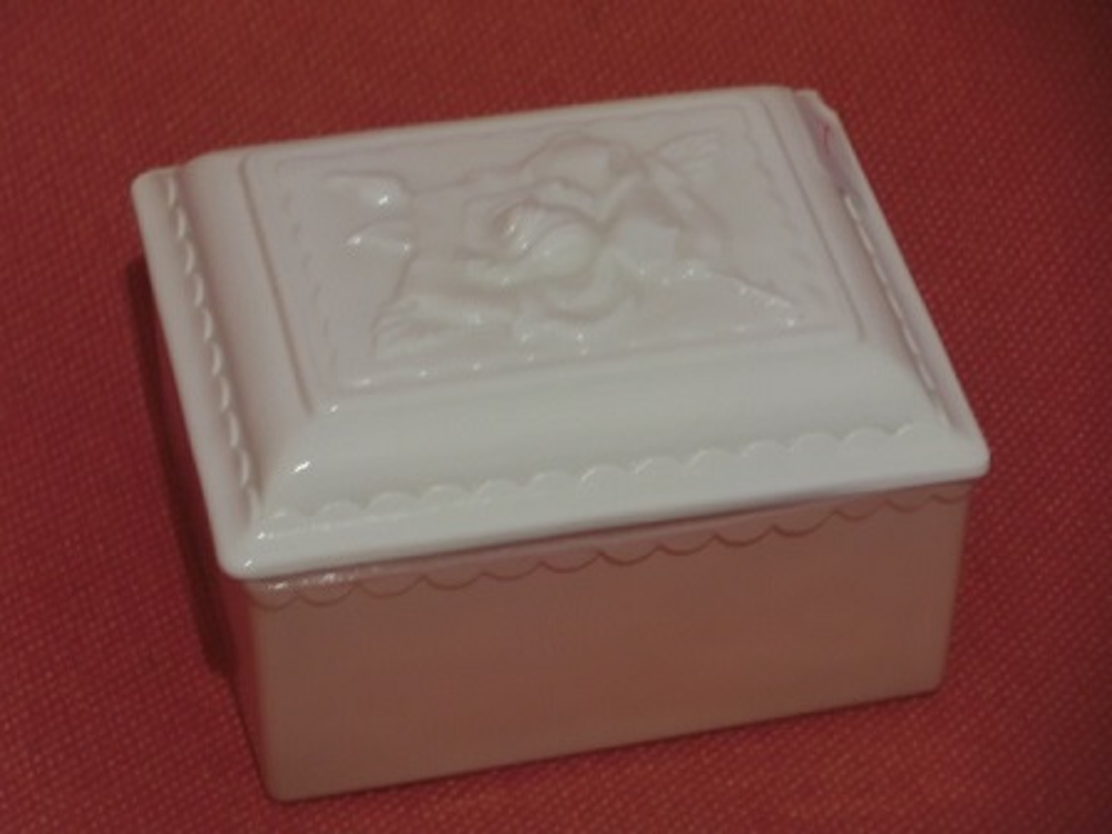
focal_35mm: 137
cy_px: 417
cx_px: 556
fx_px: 4401
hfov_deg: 14.4
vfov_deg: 10.8
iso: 1600
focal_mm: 24.17
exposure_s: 1/15
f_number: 5.7
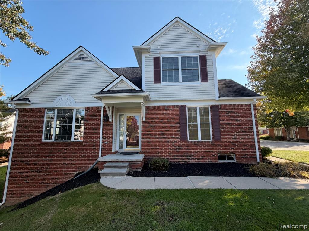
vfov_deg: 85.7
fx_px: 125
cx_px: 154
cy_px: 116
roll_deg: -0.5
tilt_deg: +10.0
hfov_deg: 102.1
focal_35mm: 14
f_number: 2.2
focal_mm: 2.22
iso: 50
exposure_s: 1/502
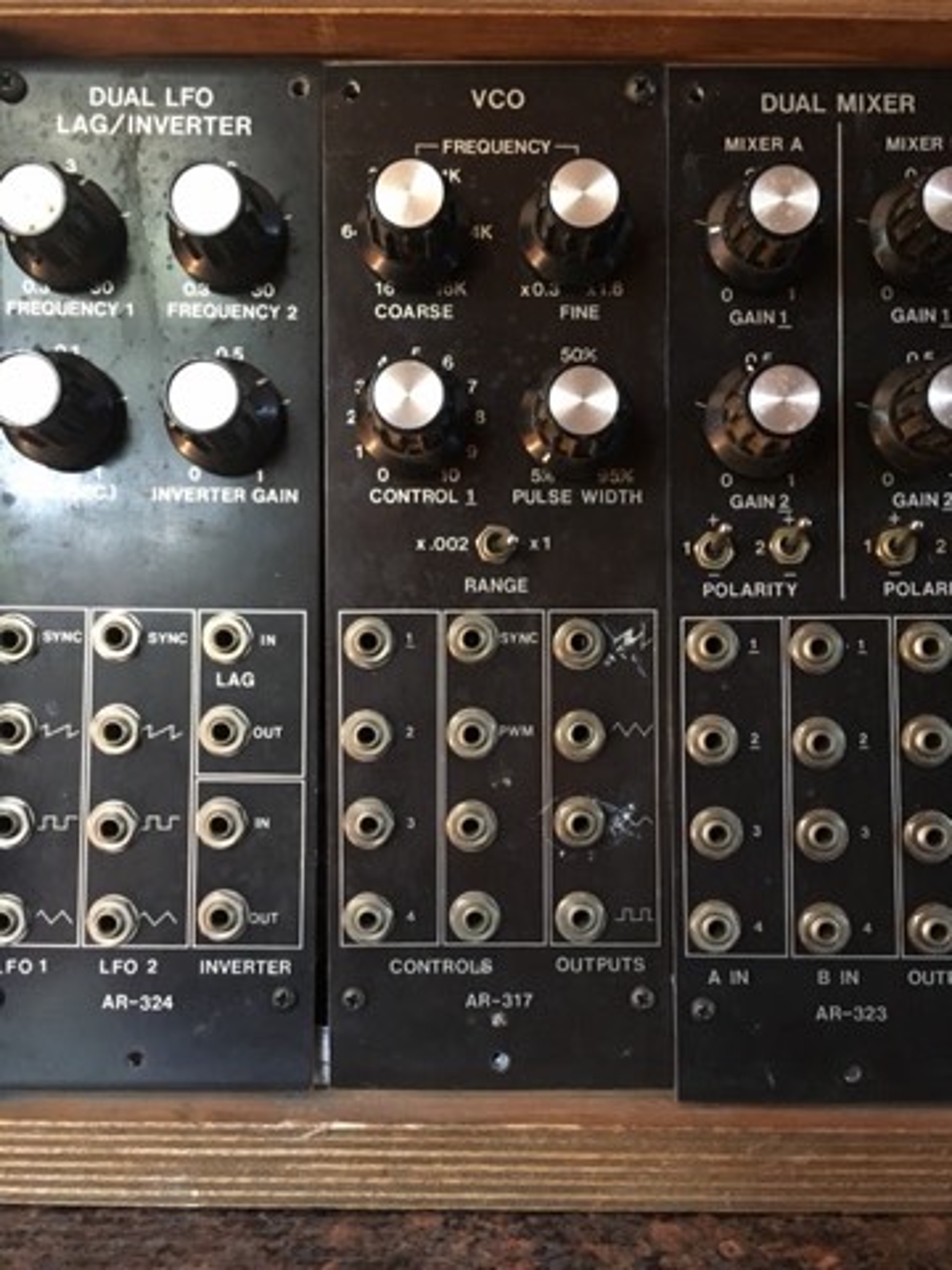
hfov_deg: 48.2
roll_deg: +0.1
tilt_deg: -1.4
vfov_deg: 61.7
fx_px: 1063
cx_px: 476
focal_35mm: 29
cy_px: 635
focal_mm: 4.15
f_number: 2.2
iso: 200
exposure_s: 1/20
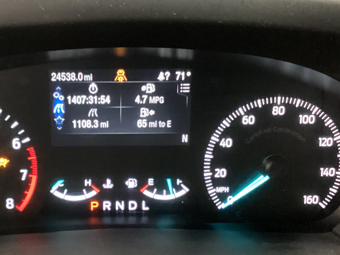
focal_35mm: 62
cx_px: 119
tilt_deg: -28.3
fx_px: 609
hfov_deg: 31.0
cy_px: 152
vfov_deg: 23.6
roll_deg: -0.8
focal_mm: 3.3
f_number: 2.4
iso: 800
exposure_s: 1/15
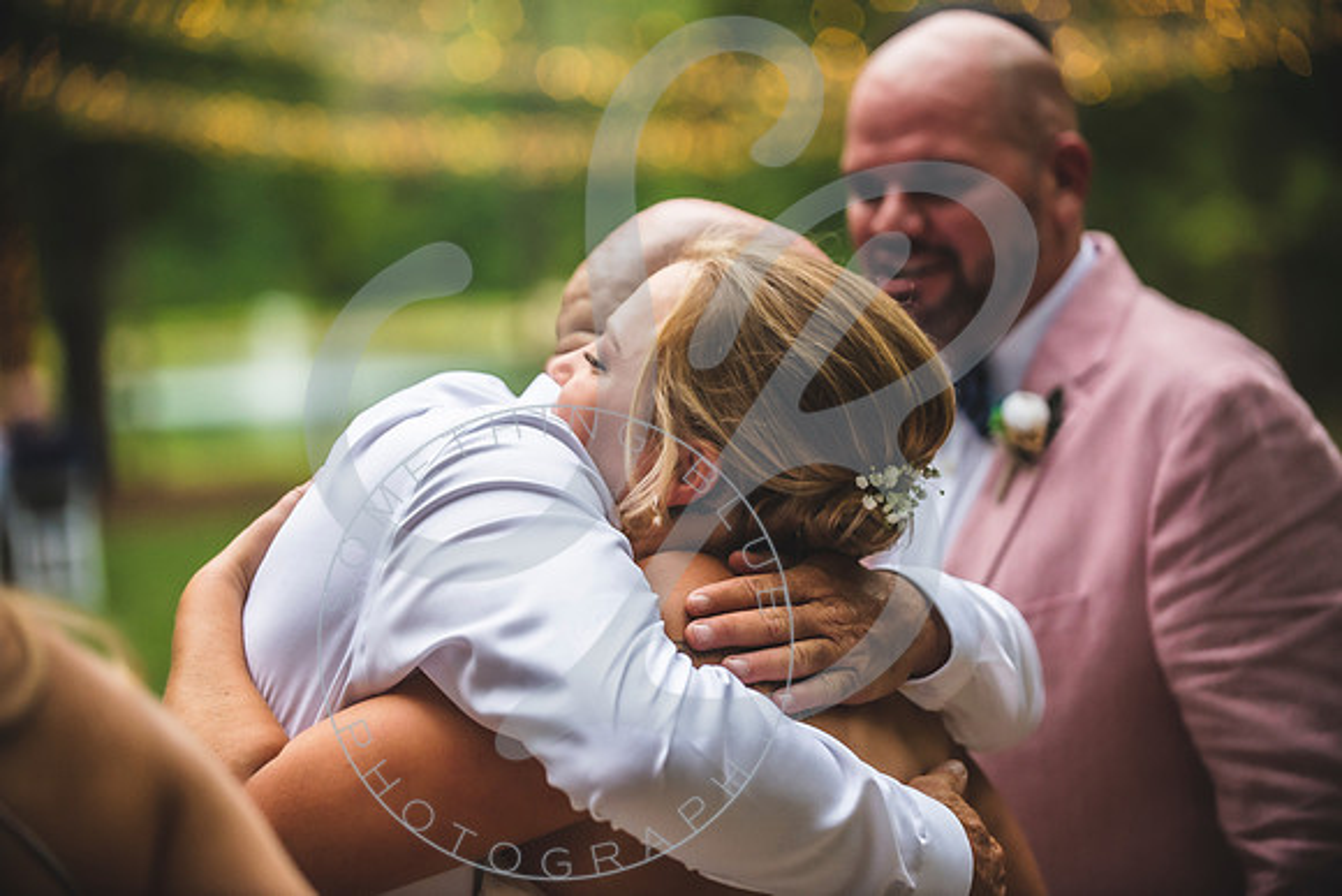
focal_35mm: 105
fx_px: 3915
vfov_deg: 13.0
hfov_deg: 19.5
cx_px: 671
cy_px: 448
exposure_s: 1/640
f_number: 2.8
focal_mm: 105
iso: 1000
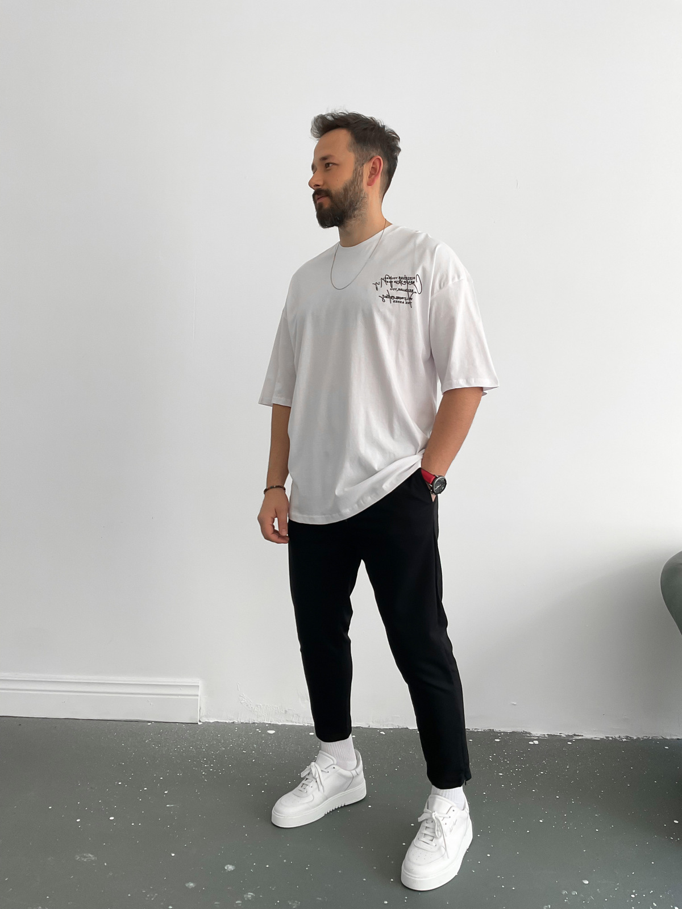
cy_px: 454
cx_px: 341
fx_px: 762
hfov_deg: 48.2
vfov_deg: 61.7
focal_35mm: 29
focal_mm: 3
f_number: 1.8
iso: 32
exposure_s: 1/120
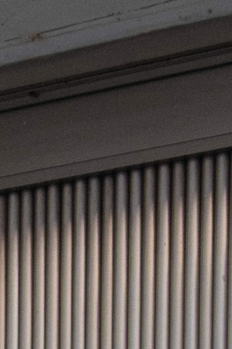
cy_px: 1040
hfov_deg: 6.1
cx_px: -229
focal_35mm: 221
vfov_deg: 8.0
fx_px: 2137
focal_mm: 23.3
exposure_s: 1/500
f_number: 3.2
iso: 320
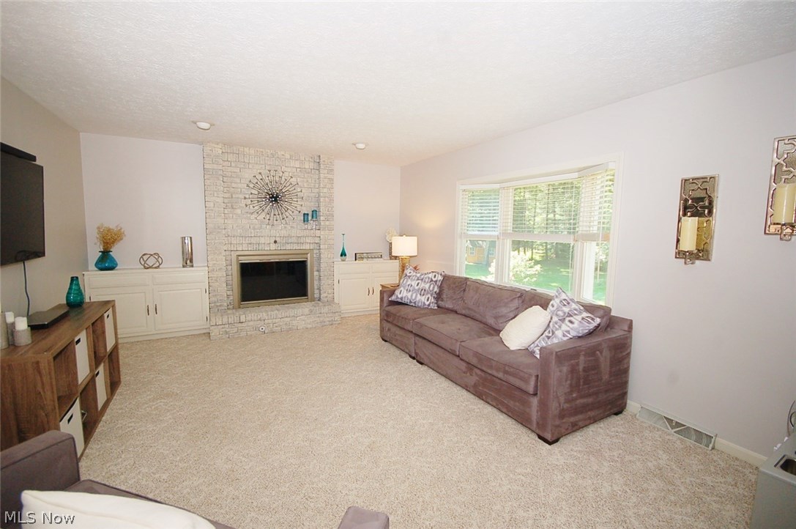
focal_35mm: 15
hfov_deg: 100.5
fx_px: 331
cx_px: 398
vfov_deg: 77.2
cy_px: 264
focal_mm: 10
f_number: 5
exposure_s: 1/60
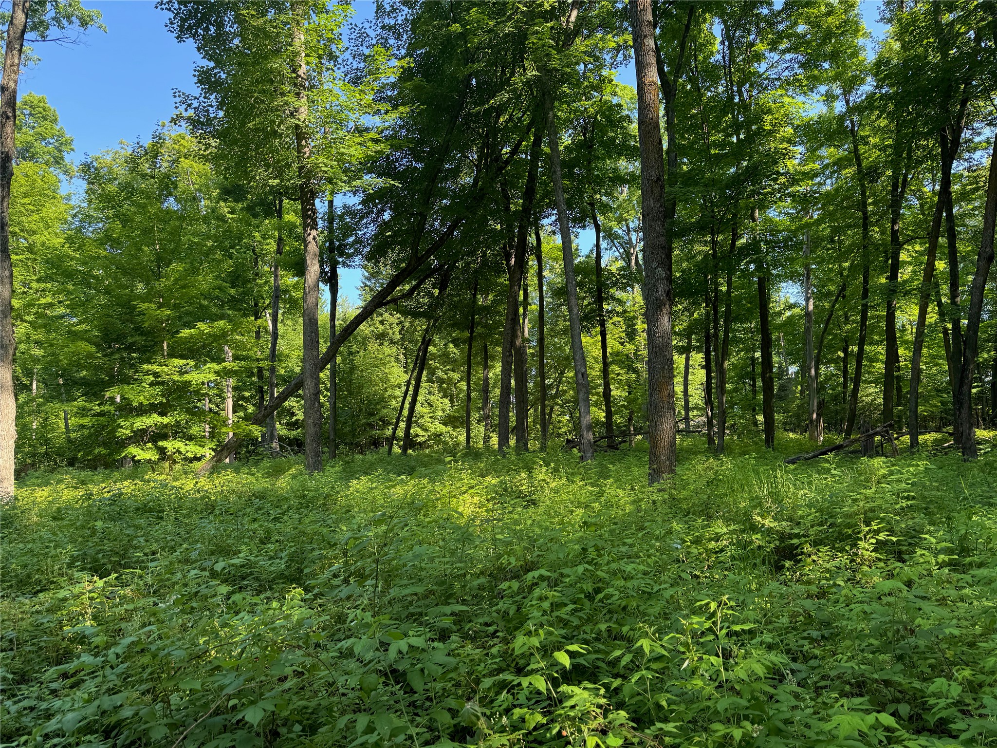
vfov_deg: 56.8
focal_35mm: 24
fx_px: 691
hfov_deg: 71.6
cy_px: 374
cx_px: 498
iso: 80
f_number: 1.78
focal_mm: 6.76
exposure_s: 1/287
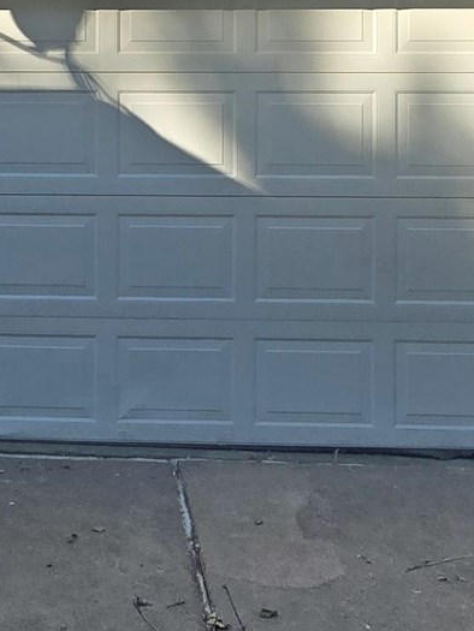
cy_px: 75
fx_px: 1040
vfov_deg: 32.3
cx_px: 2
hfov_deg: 24.5
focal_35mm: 57
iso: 50
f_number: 2.2
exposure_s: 1/1457
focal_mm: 2.2
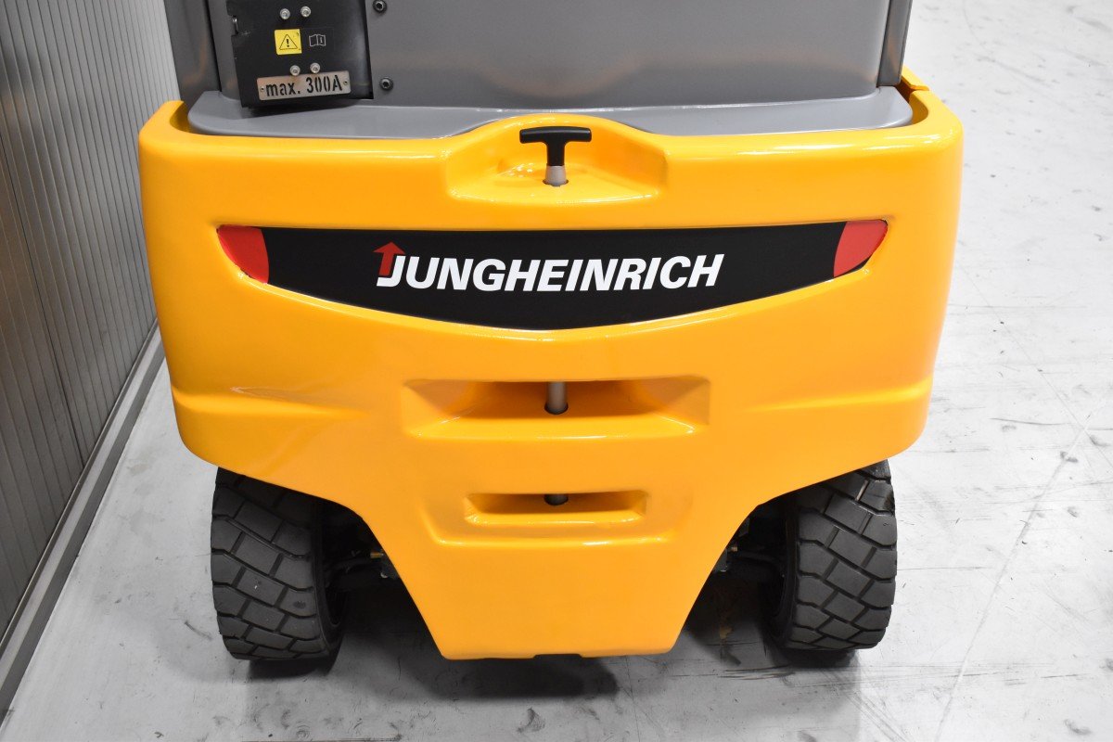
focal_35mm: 38
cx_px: 556
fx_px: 1159
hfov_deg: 51.3
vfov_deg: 35.5
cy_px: 371
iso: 1600
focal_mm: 25
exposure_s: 1/30
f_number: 5
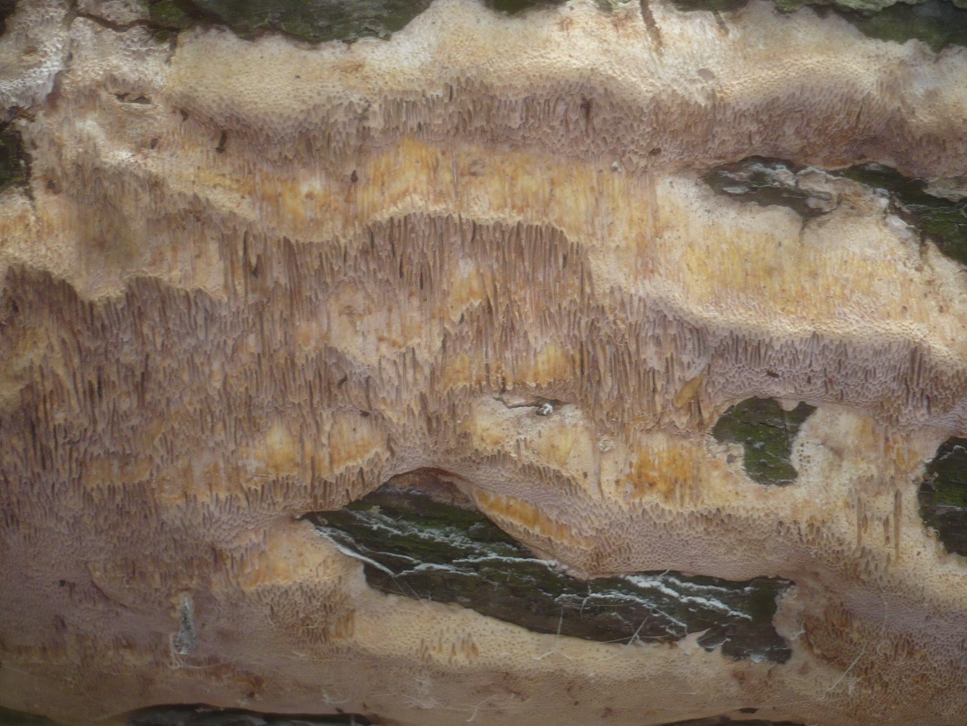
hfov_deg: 49.0
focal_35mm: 38
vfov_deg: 37.7
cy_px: 347
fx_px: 1062
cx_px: 488
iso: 100
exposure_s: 1/30
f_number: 2.8
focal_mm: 5.8
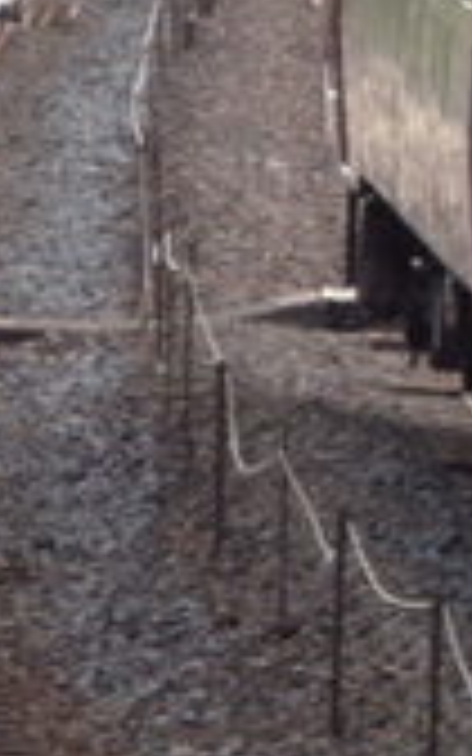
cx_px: 2347
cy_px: 450
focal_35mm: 1072
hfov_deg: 1.2
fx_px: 22064
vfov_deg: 2.0
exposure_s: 1/250
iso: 1000
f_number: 5
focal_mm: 98
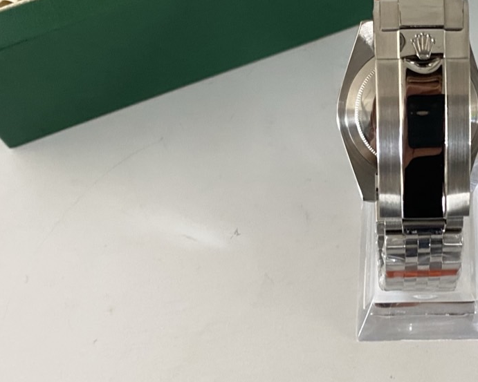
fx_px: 665
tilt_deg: -61.8
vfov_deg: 31.9
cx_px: 430
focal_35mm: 47
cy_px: 138
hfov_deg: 37.0
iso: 400
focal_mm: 4.25
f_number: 1.8
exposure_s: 1/40
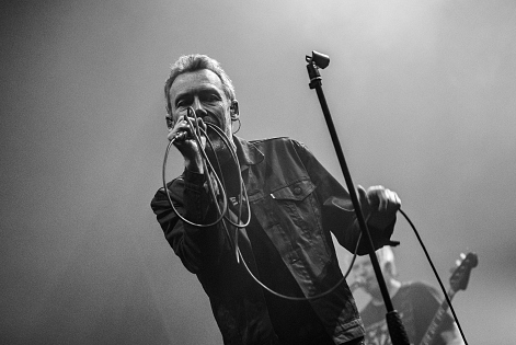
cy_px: 206
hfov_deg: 19.1
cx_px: 225
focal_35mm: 107
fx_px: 1535
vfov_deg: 12.8
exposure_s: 1/100
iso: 1250
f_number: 2.8
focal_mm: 70
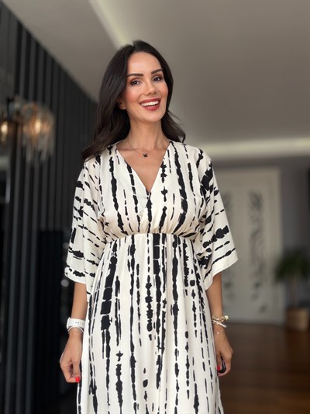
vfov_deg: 60.0
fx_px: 358
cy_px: 207
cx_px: 155
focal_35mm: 30
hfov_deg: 46.8
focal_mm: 2.71
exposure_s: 1/121
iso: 25
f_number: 1.9
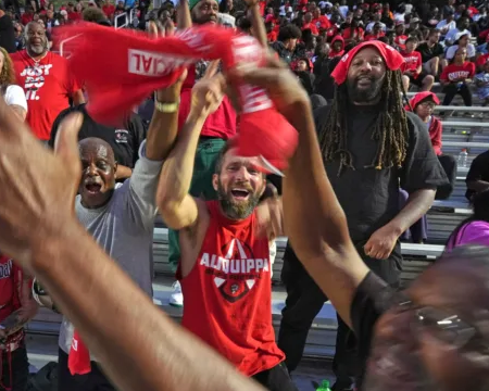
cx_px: 174
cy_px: 203
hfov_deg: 66.7
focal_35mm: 25
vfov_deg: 56.8
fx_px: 362
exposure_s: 1/60
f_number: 5.6
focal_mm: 16
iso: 2500
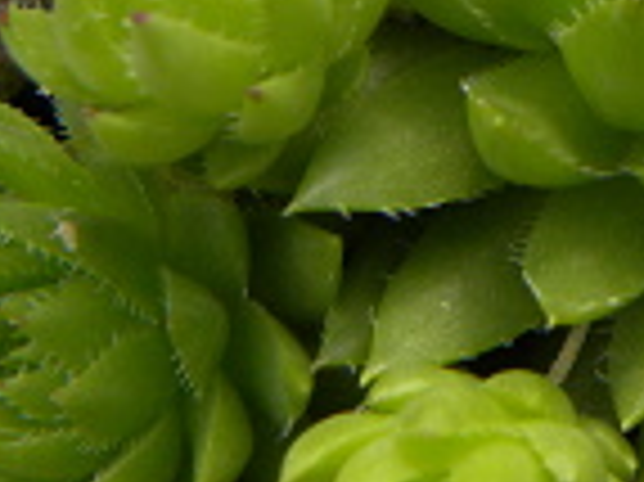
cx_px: 748
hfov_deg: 13.9
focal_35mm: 138
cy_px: -270
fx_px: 2565
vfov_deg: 10.3
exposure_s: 1/250
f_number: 3.5
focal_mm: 7.3
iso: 100
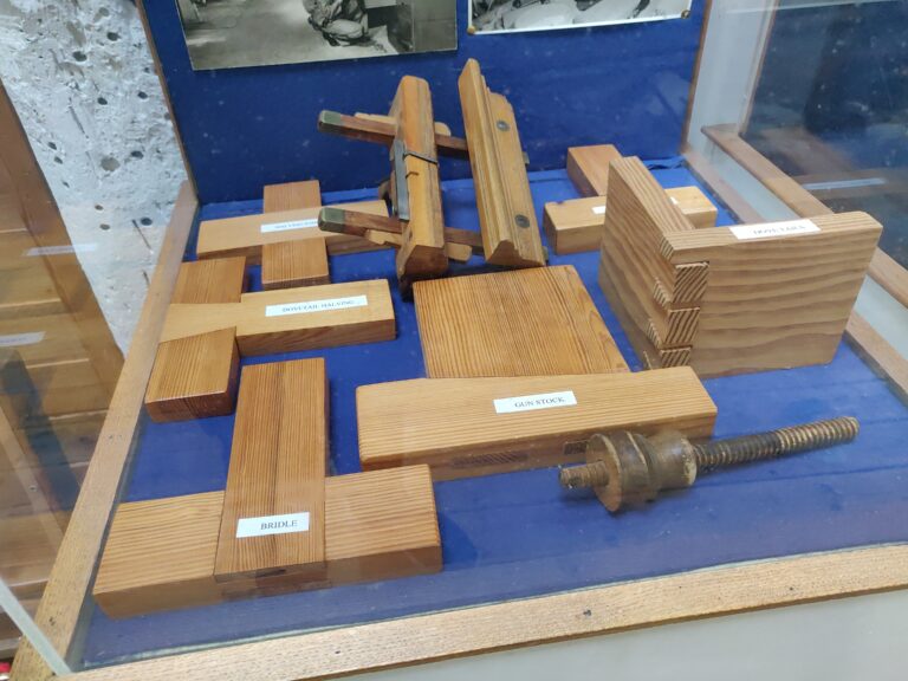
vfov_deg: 54.9
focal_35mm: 25
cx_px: 454
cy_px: 340
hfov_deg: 69.4
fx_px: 656
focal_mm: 4.25
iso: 1250
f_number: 1.7
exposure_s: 1/60
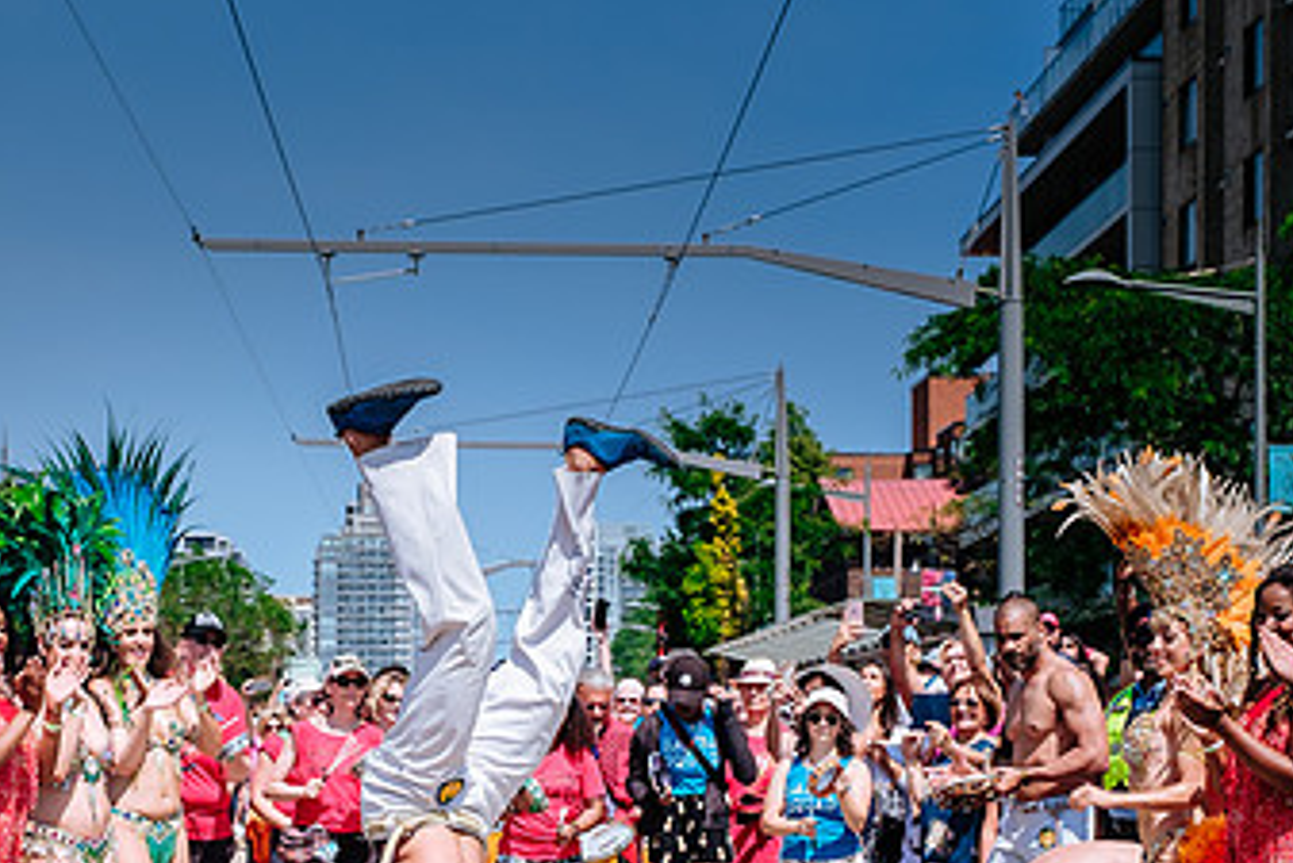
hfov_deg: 26.9
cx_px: 464
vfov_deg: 18.0
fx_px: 2695
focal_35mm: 75
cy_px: 696
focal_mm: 28.3
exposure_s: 1/1600
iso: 200
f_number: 4
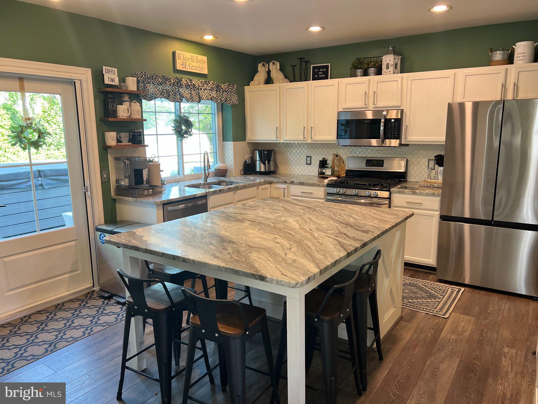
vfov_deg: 53.1
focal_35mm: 26
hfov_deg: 67.3
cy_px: 202
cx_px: 269
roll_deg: +0.5
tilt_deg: -10.5
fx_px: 404
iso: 125
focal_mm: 5.7
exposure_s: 1/111
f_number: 1.5
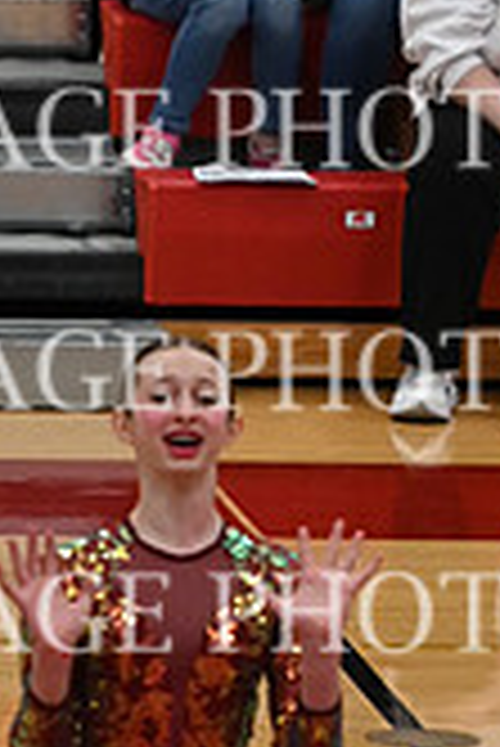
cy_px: 734
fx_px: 14178
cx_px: 178
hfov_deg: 2.0
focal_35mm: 682
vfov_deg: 3.0
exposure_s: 1/400
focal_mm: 130
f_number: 4
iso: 3200
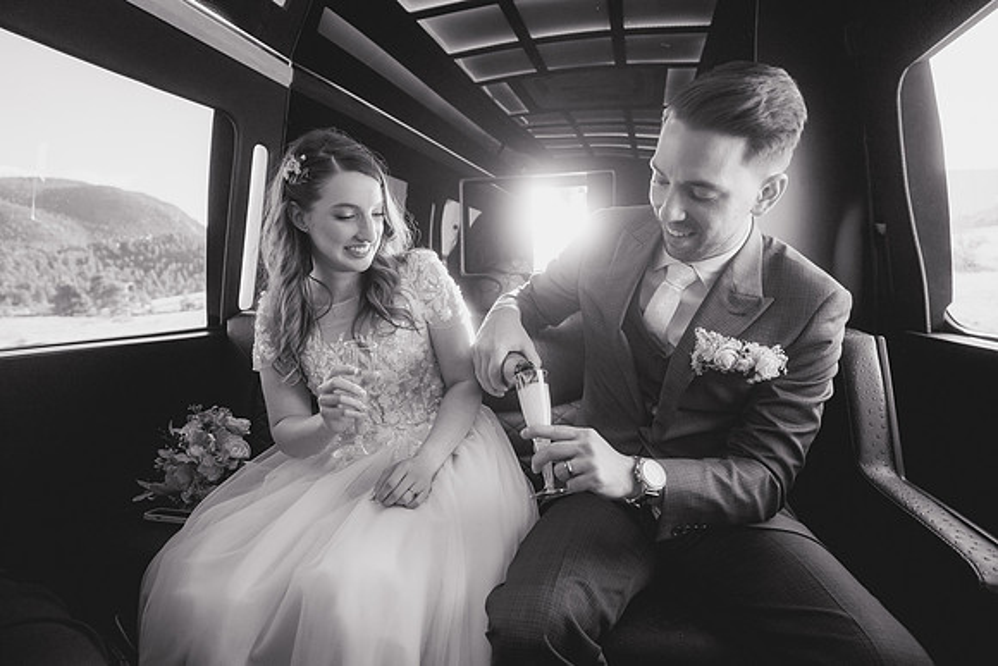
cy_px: 333
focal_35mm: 18
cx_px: 499
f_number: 2.8
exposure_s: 1/125
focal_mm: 18
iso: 3200
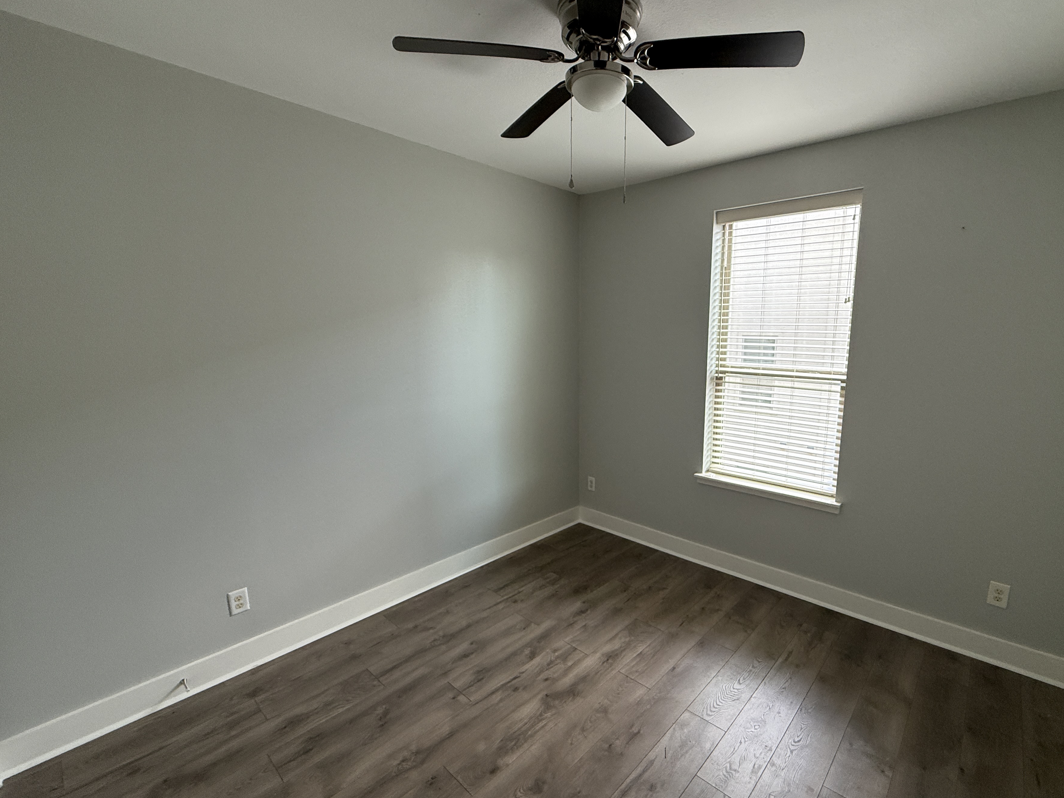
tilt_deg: -9.2
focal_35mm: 16
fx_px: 492
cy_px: 407
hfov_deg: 93.9
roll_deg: -0.4
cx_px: 606
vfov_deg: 78.1
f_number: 2.2
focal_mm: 2.22
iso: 125
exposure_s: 1/99
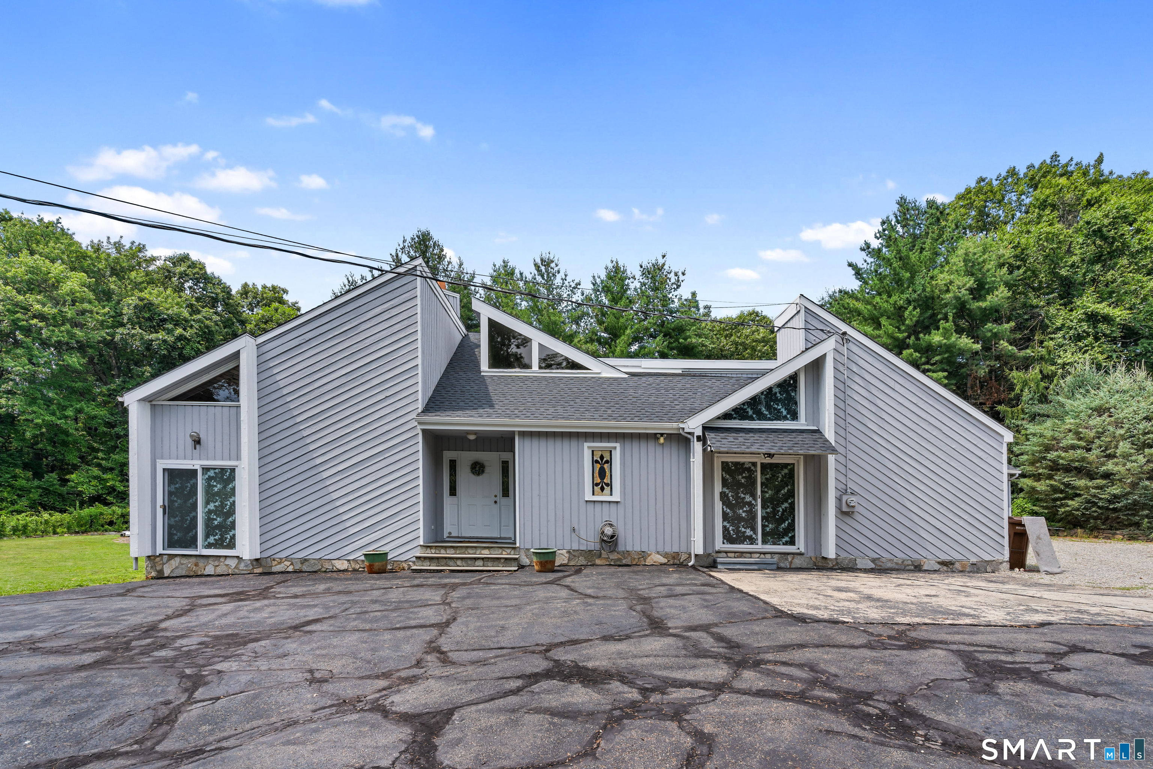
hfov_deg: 93.3
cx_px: 576
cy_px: 384
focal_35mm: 17
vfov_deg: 70.4
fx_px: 544
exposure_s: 1/800
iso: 320
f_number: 8
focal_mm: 17
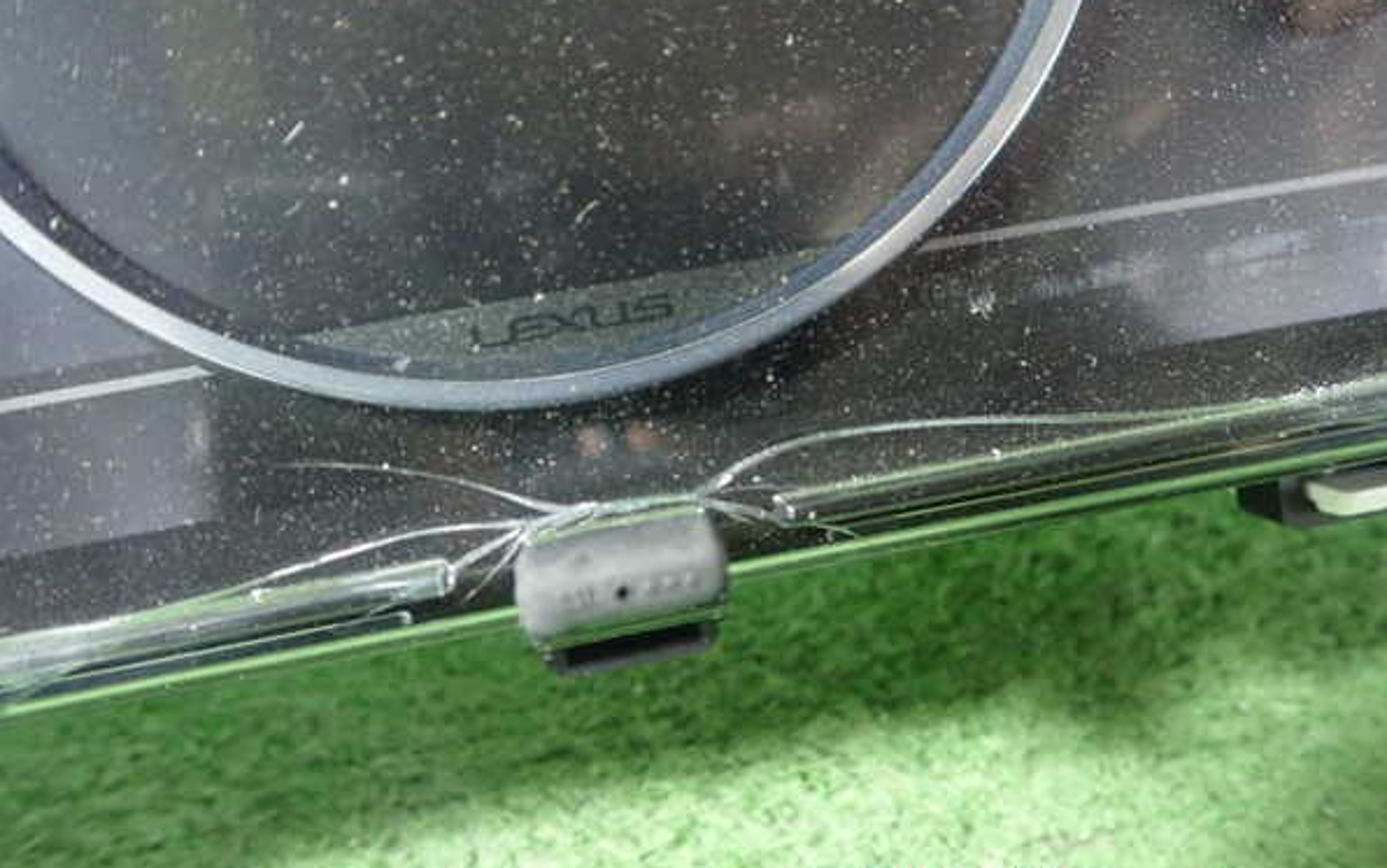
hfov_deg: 59.6
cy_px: 403
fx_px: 1210
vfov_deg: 39.4
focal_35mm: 32
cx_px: 696
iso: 1000
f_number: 2.3
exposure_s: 1/30
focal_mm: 5.5
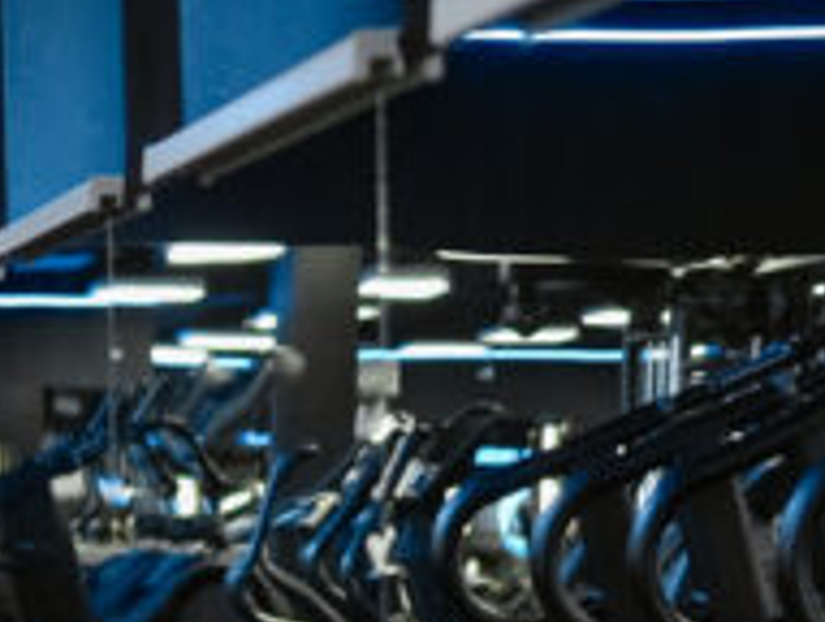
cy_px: 503
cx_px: -1106
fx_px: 4298
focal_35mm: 180
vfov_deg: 8.3
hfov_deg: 9.8
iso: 320
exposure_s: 1/160
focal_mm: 35
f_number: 1.4
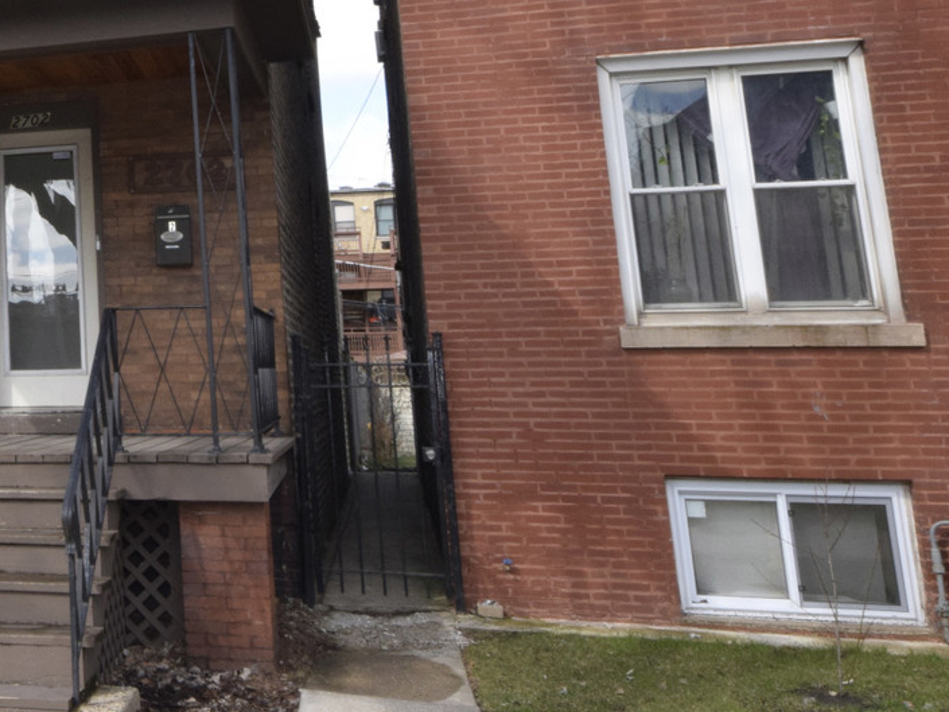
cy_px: 104
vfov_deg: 26.8
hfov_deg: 31.4
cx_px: -136
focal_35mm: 53
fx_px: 1453
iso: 800
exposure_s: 1/160
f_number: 20
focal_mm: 16
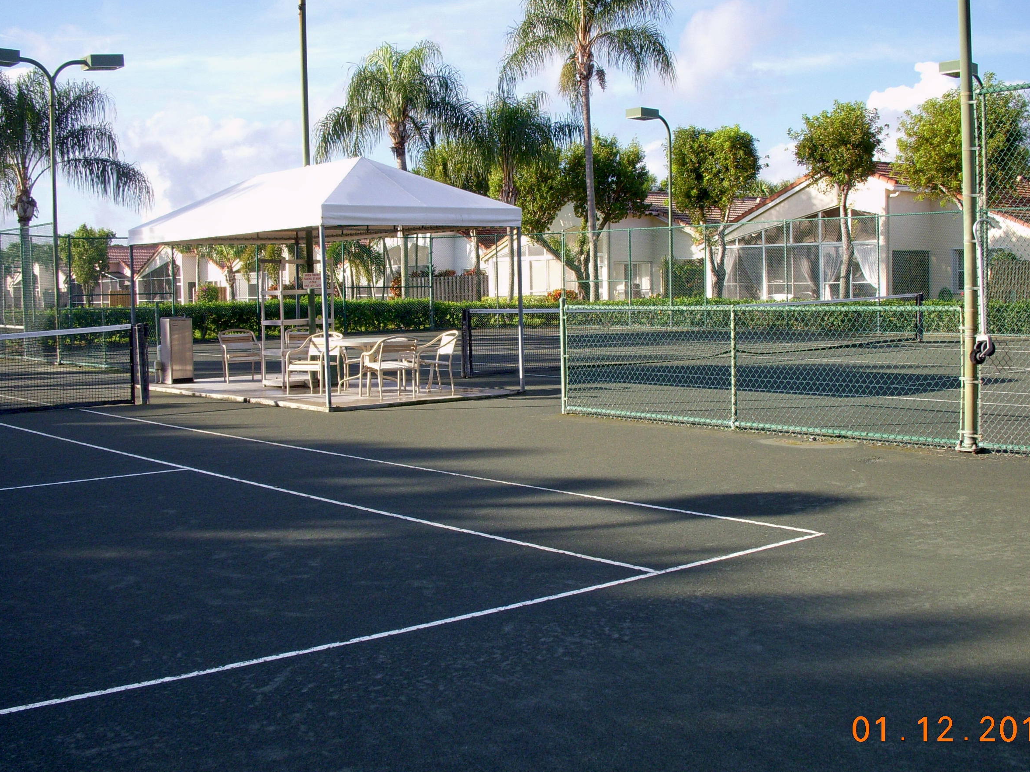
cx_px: 525
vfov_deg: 33.6
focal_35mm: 43
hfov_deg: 43.9
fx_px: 1279
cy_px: 383
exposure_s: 1/500
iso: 100
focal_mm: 6.3
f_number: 3.3
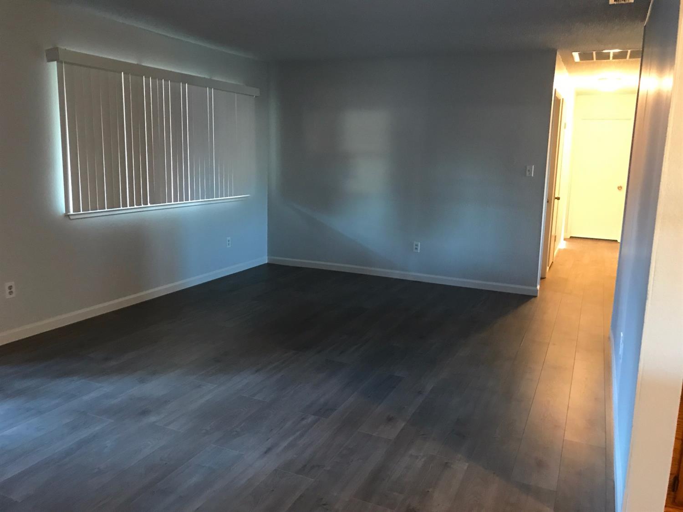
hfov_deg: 63.5
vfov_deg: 49.7
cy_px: 256
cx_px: 342
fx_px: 552
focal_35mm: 28
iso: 100
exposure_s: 1/8
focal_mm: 3.99
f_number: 1.8
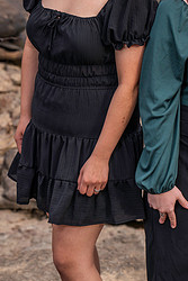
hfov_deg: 13.8
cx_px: 142
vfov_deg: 20.5
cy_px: 81
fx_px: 774
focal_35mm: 99
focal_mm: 55
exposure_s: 1/200
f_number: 4
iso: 100
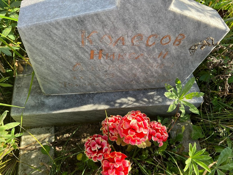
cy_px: 88
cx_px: 116
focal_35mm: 26
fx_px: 175
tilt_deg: -55.5
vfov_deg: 53.1
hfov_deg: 67.3
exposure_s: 1/572
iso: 50
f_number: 1.5
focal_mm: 5.7
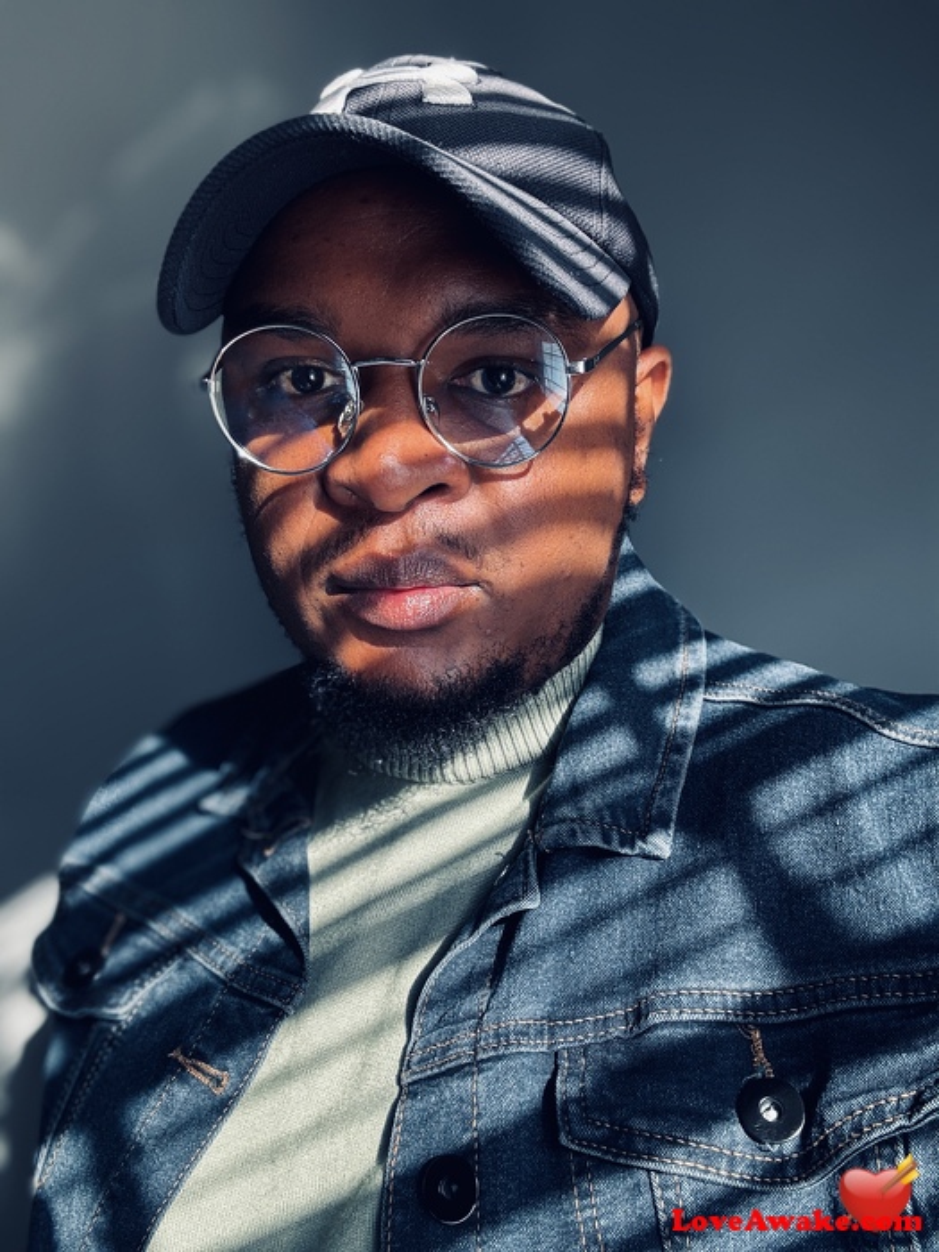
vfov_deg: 60.0
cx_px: 470
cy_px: 626
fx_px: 1085
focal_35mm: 30
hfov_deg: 46.8
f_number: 1.9
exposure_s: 1/122
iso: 25
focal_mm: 2.69
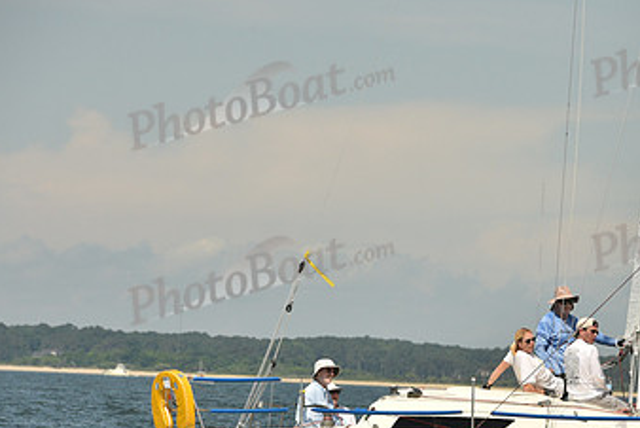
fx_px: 6103
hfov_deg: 6.0
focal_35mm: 343
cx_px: 494
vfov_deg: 4.0
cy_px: 348
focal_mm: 200
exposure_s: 1/1250
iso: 320
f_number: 10
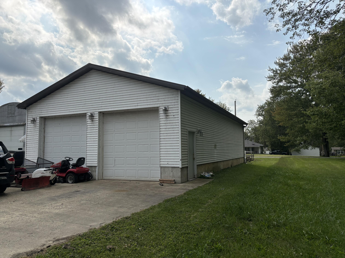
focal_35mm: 26
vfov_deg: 53.1
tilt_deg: +5.0
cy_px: 129
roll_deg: +0.5
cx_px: 172
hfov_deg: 67.3
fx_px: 259
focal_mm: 5.96
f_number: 1.6
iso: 50
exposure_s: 1/7692
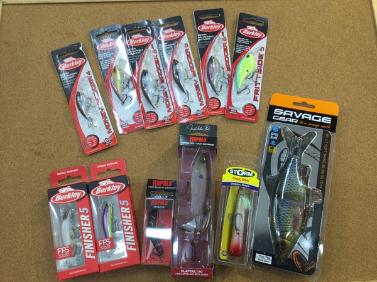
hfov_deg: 58.4
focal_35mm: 31
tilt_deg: -77.2
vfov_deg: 45.4
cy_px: 141
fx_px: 338
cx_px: 188
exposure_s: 1/60
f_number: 2.4
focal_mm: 3.3
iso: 32
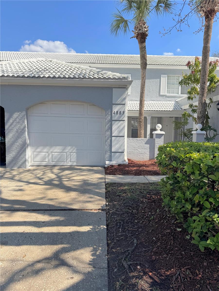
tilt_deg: -4.2
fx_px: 202
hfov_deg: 56.8
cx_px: 110
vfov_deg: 71.6
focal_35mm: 24
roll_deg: -0.6
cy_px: 146
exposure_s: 1/3096
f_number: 1.78
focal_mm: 6.76
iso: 80
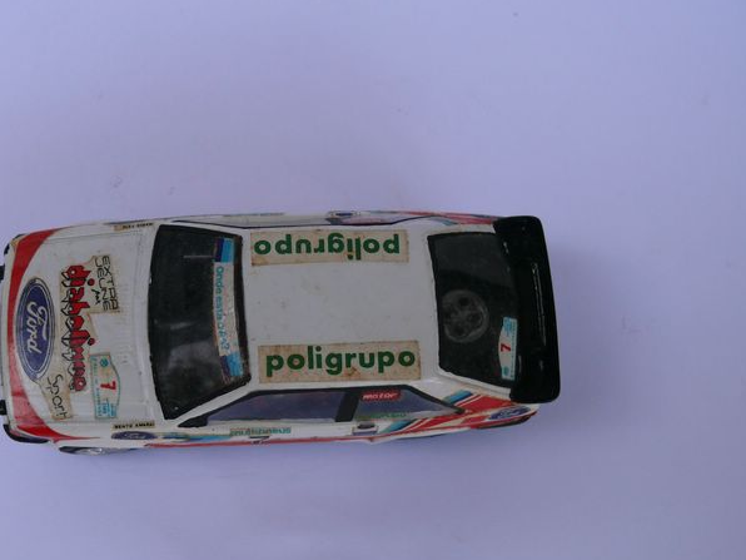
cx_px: 290
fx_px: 1013
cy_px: 331
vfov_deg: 30.8
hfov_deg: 40.2
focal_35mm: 47
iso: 100
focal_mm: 7.4
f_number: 2.8
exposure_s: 1/80
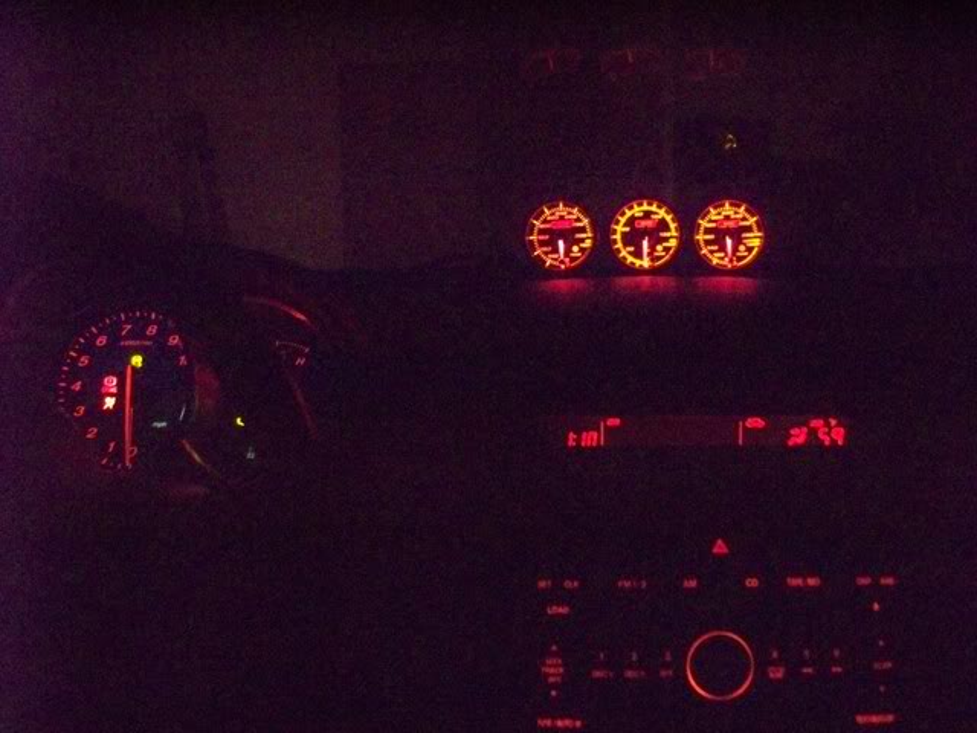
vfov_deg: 40.7
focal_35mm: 35
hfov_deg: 52.6
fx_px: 988
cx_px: 488
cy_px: 366
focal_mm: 7.54
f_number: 2.8
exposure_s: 1/30
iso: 1600
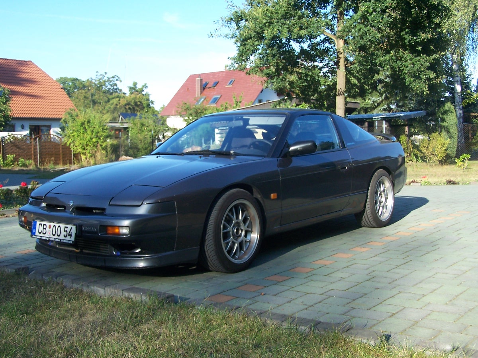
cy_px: 179
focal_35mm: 48
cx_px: 239
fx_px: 663
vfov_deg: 30.3
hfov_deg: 39.7
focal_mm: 8
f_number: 3.2
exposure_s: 1/350
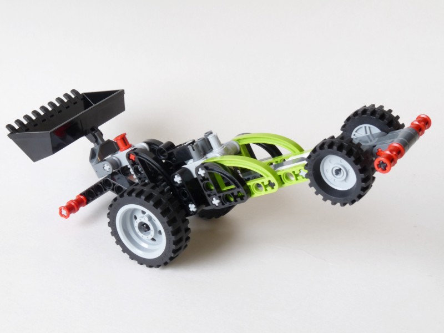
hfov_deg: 27.0
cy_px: 166
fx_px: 924
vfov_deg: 20.4
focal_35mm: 72
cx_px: 222
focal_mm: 12.8
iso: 100
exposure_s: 1/1.3
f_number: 8
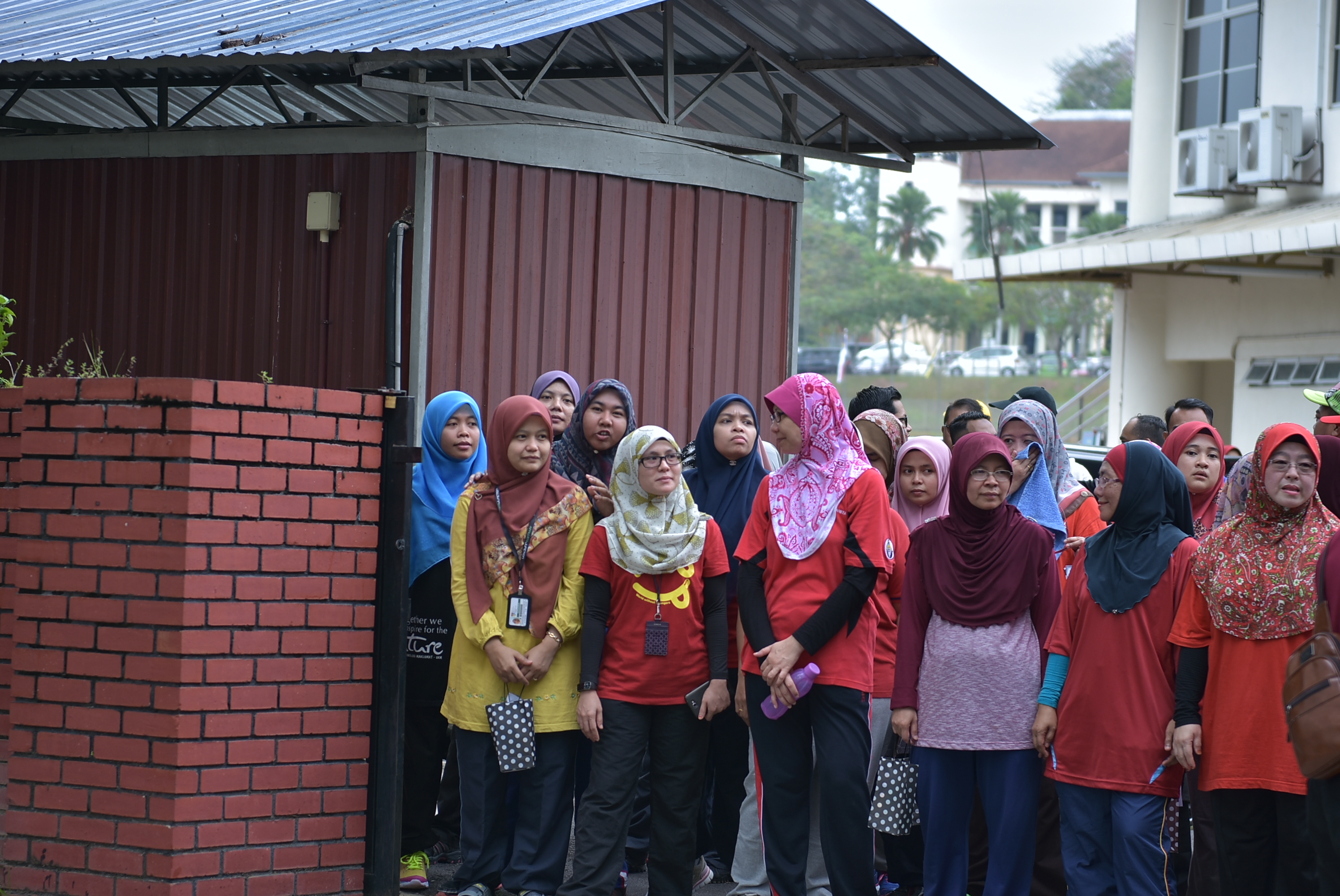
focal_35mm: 105
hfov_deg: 19.4
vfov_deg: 13.1
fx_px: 3911
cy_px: 448
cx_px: 670
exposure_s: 1/200
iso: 100
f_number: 2.8
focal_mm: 70
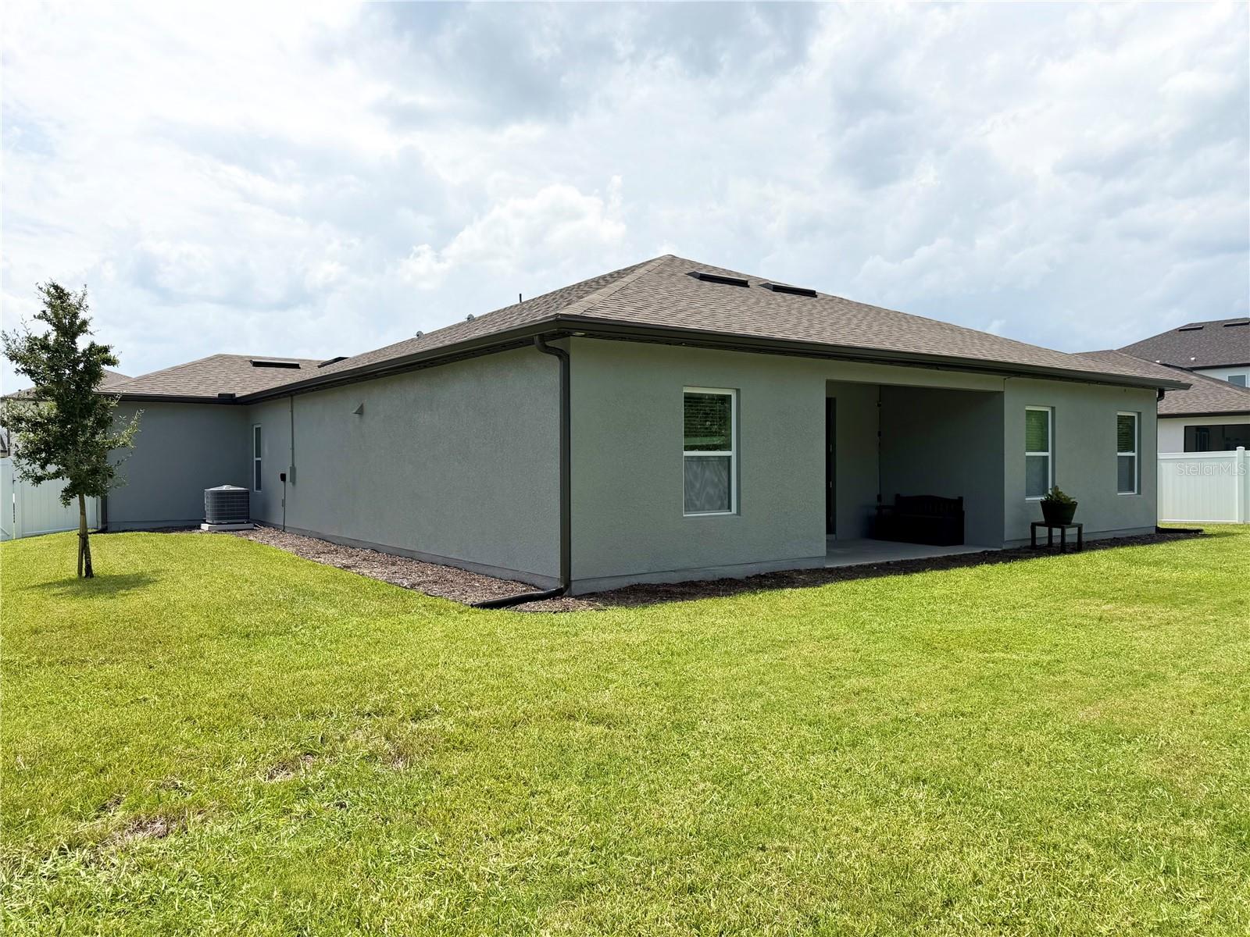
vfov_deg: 56.8
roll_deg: +0.1
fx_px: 867
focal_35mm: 24
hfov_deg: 71.6
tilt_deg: -0.8
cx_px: 625
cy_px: 468
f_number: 1.78
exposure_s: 1/9091
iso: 80
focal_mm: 6.76
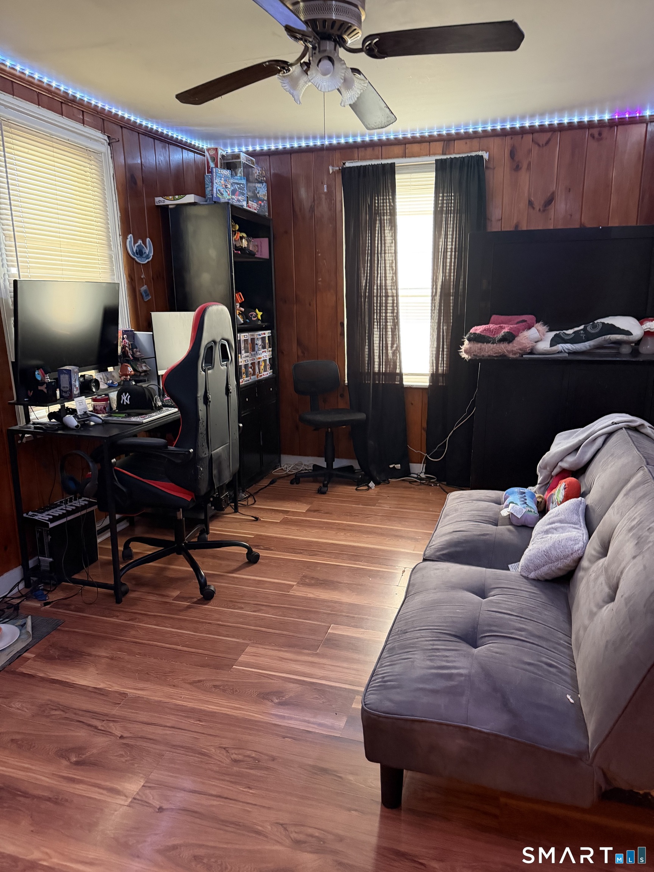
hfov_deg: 56.8
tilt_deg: -13.0
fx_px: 605
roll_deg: +0.8
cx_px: 327
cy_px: 436
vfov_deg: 71.6
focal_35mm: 24
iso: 800
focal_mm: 6.76
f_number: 1.78
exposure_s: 1/49
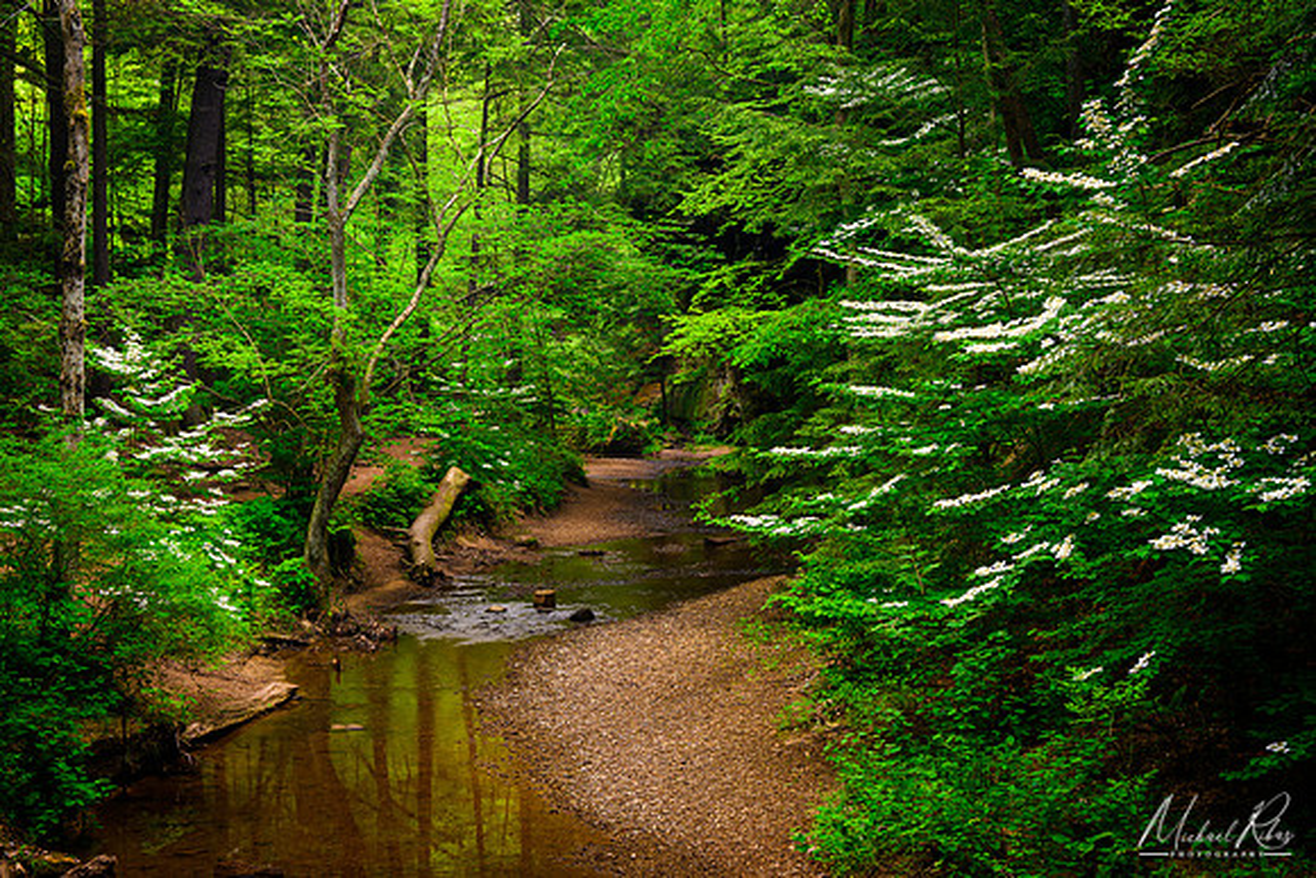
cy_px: 439
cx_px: 658
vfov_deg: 25.1
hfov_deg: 36.9
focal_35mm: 54
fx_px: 1974
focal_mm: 36
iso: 100
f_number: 11
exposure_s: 1/1.25
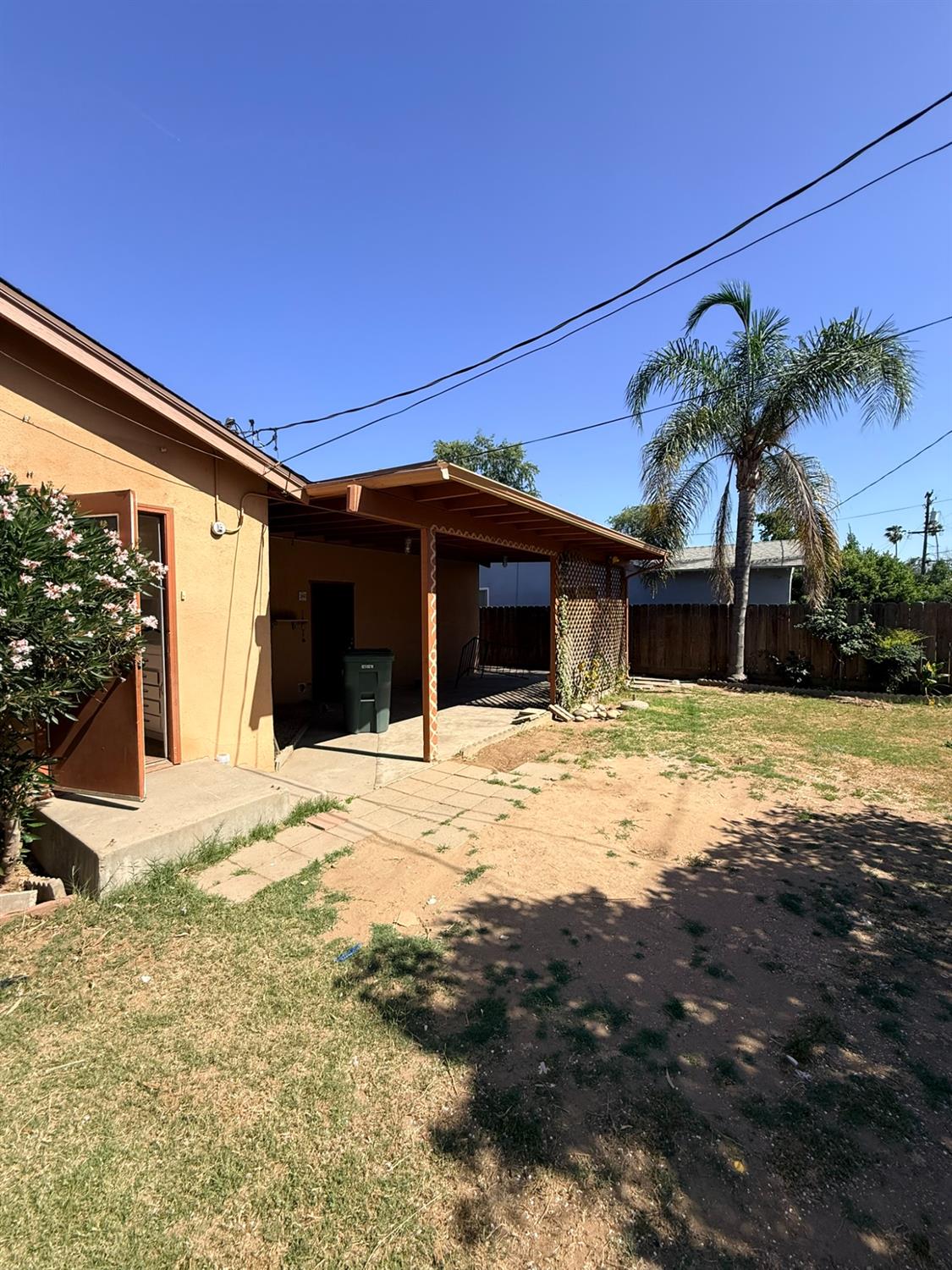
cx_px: 476
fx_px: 513
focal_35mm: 14
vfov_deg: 102.1
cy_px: 635
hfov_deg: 85.7
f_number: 2.2
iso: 50
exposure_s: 1/1534
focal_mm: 2.22
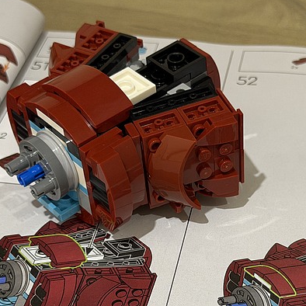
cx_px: 186
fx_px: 840
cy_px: 205
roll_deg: +3.2
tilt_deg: -41.9
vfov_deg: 20.6
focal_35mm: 84
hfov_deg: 20.6
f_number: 1.78
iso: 250
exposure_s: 1/60
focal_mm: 6.76
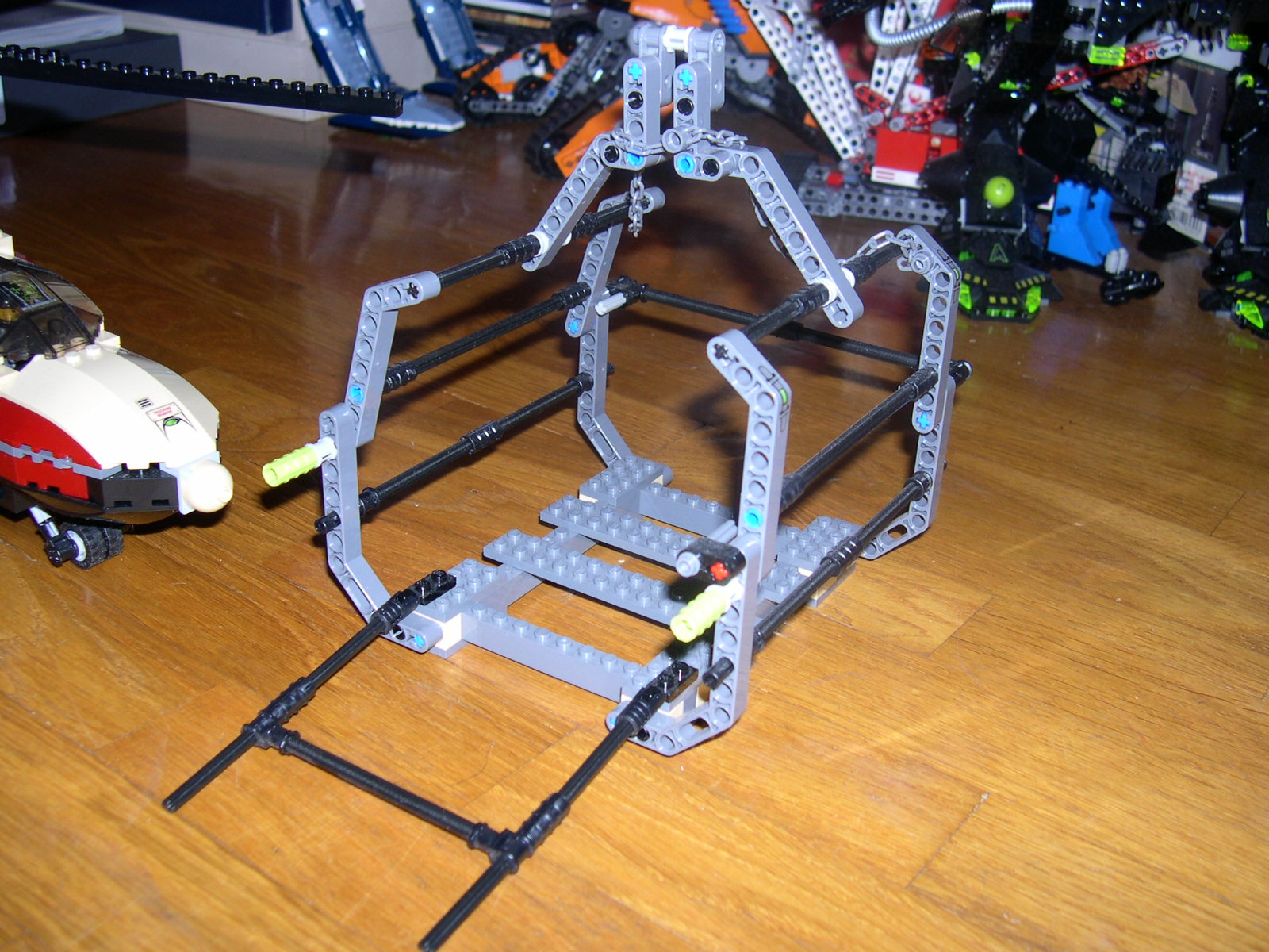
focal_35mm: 38
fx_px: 1393
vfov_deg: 37.7
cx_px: 634
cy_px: 476
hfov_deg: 49.0
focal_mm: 8
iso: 100
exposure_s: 1/60
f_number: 2.8
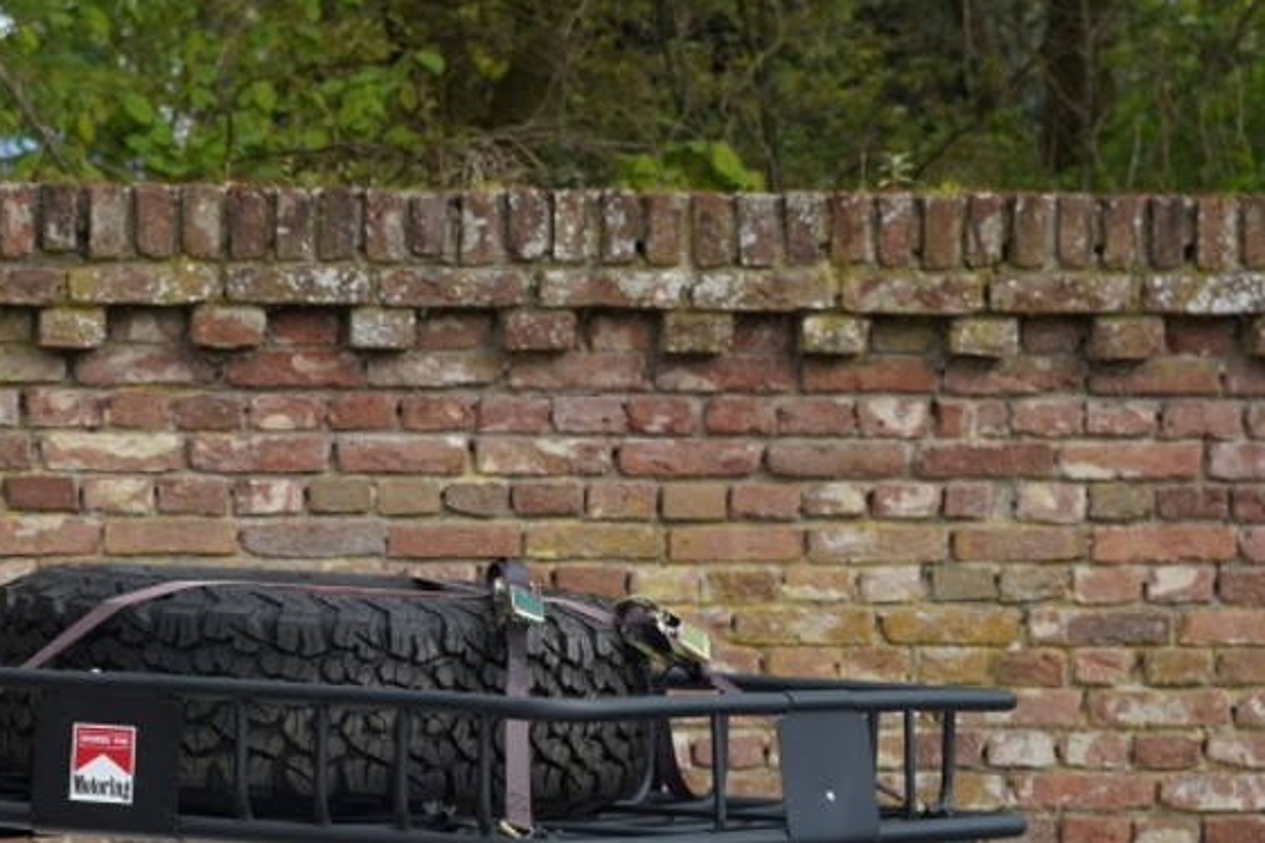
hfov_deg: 11.9
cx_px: 187
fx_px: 6044
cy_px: 1370
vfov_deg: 7.8
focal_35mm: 172
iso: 100
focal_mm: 50.3
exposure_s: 1/50
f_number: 6.3
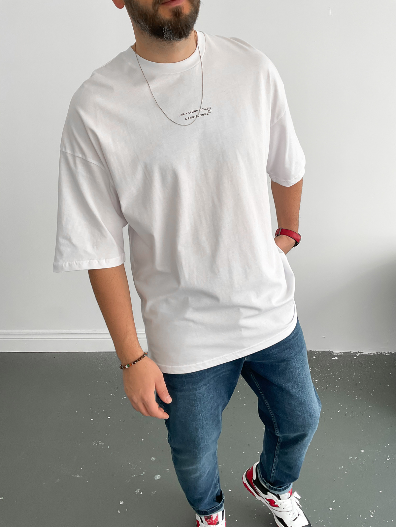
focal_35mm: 29
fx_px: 442
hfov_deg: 48.2
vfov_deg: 61.7
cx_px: 198
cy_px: 264
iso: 32
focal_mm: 3
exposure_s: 1/120
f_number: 1.8
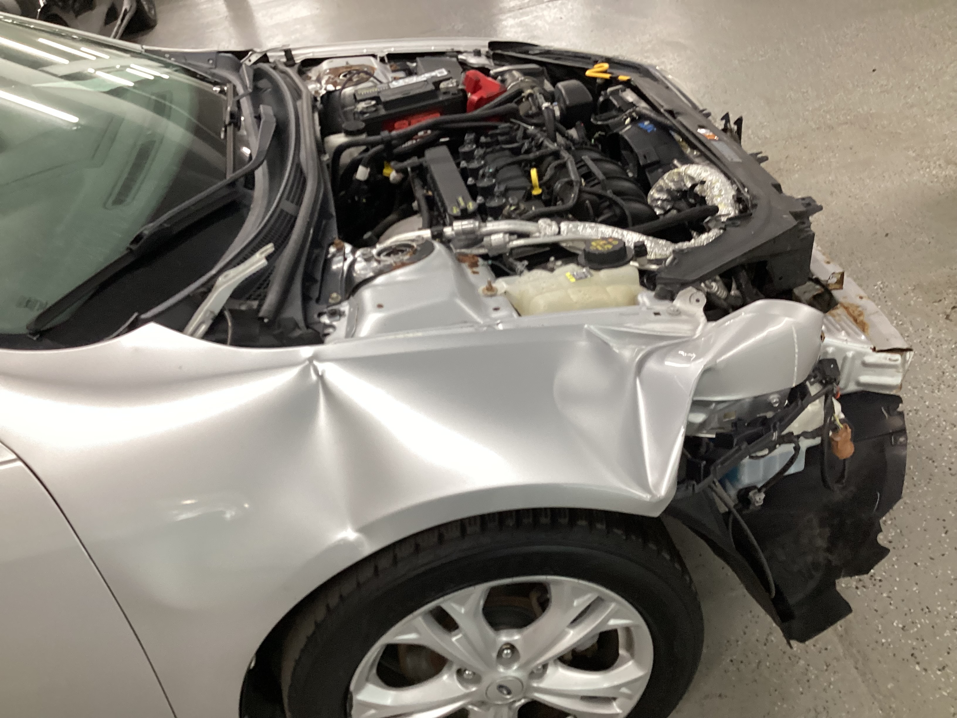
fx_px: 857
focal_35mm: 31
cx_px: 478
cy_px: 359
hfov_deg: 58.4
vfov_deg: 45.4
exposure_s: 1/50
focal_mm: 3.3
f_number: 2.4
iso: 160
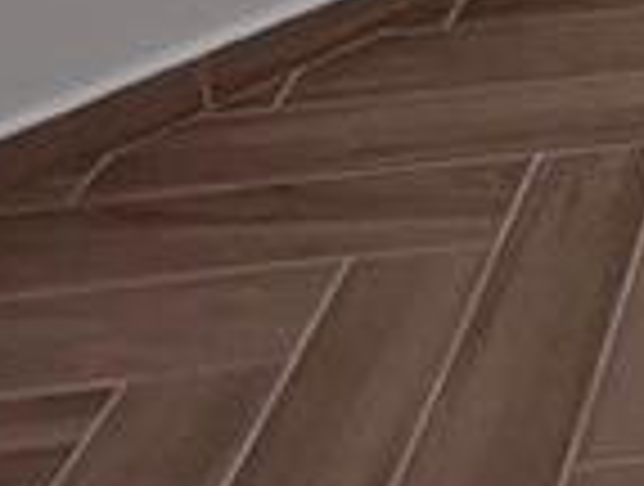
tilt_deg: -4.9
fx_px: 1865
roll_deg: -0.6
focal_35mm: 100
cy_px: -824
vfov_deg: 11.3
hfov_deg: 14.7
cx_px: 1423
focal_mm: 2.22
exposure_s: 1/99
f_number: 2.2
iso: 100
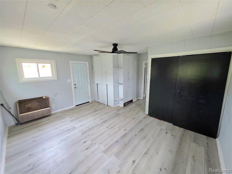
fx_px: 87
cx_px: 116
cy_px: 87
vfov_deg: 89.9
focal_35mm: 13
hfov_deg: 106.2
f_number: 1.9
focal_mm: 2.2
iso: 200
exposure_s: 1/120
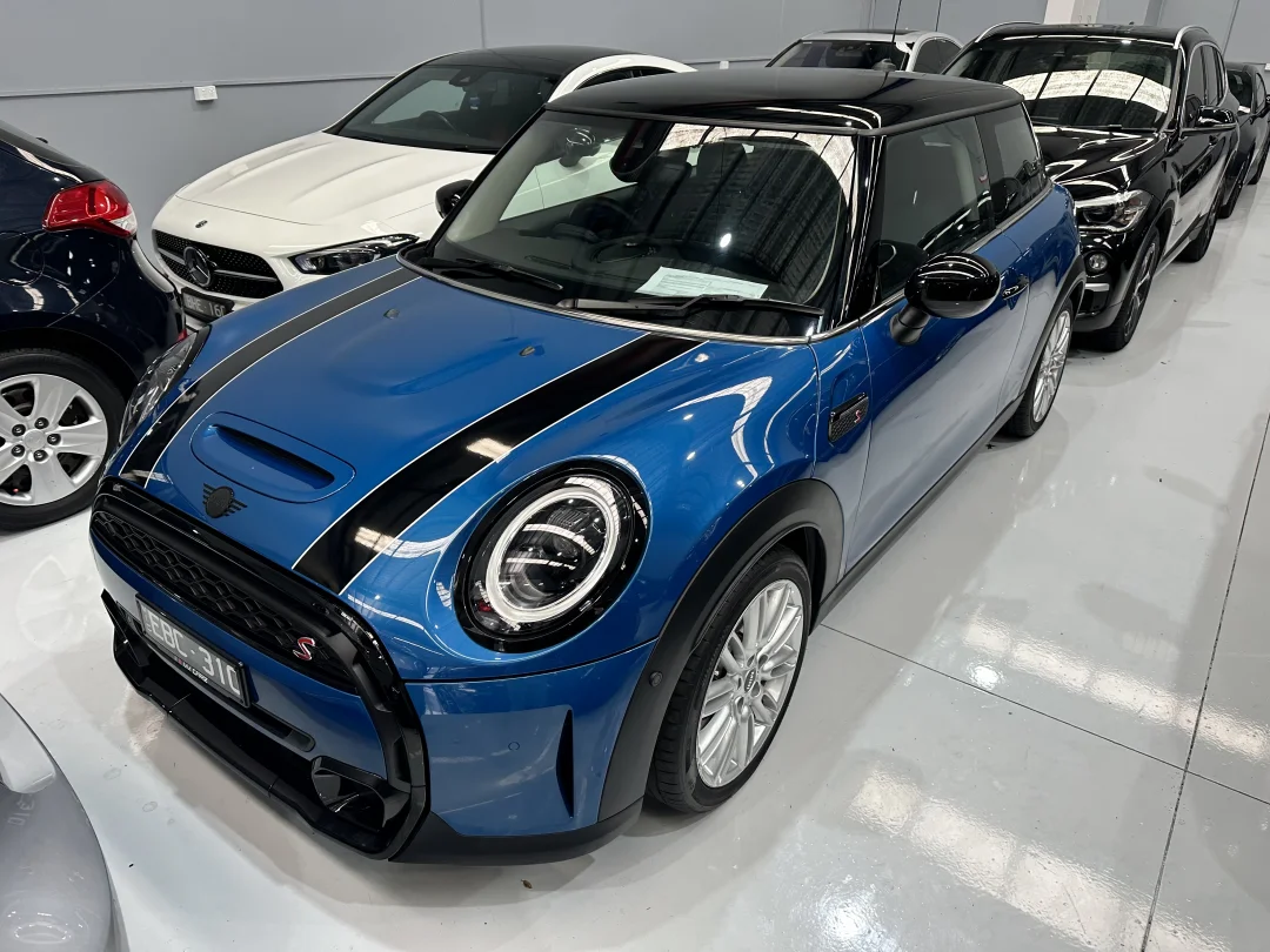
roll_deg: -0.3
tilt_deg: -27.4
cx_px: 635
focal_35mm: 24
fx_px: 881
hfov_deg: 71.6
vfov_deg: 56.8
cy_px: 476
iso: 125
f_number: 1.78
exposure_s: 1/100
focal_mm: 6.86
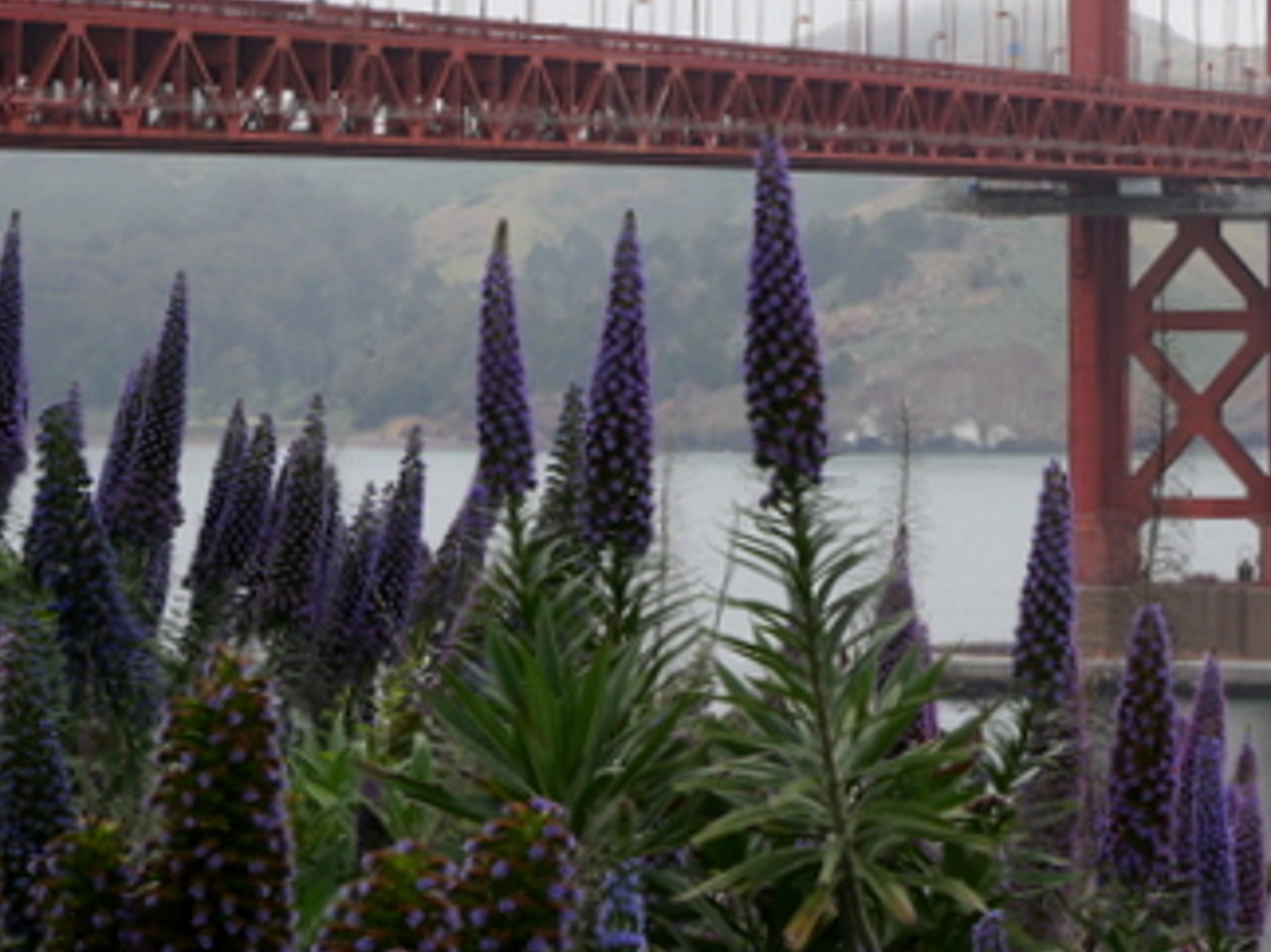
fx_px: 4551
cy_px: 83
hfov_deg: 15.7
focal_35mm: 124
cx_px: 1212
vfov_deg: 11.9
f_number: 8
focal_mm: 25
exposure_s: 1/250
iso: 200
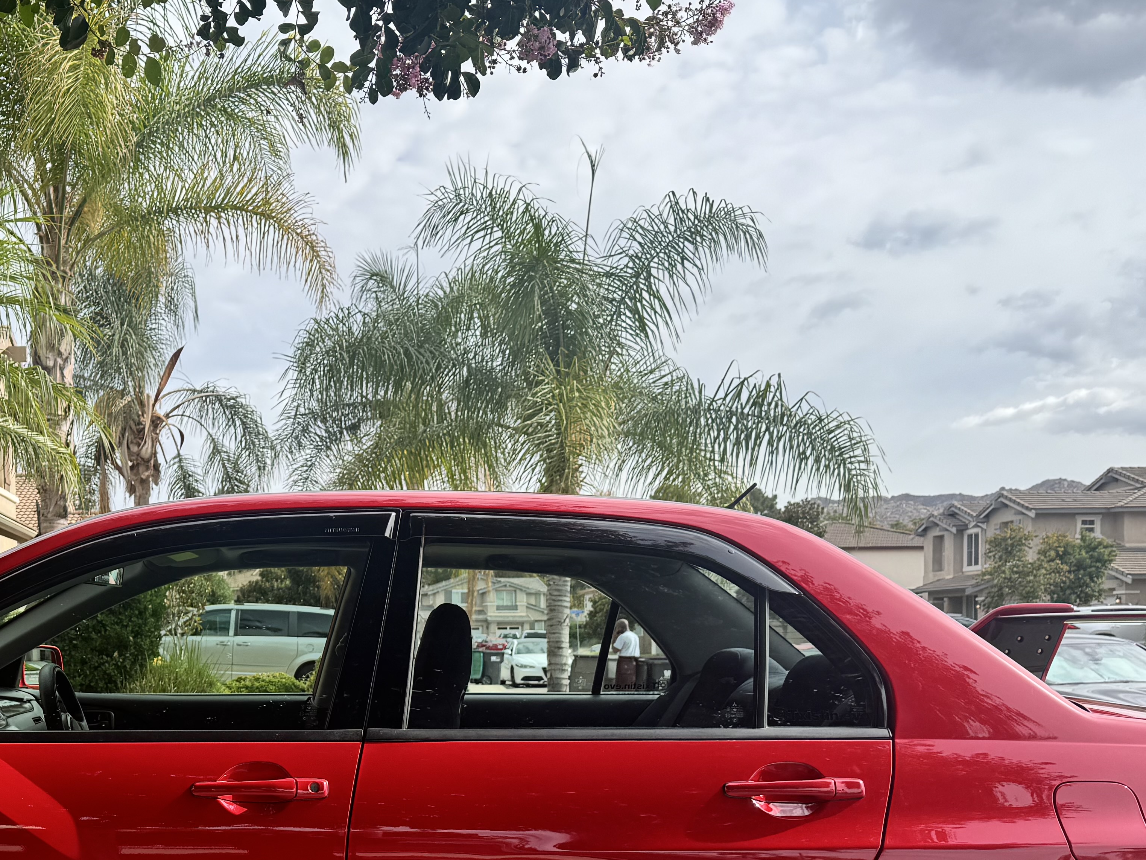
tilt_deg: -1.2
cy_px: 677
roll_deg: +0.3
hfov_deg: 40.8
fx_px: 1490
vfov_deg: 31.4
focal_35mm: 45
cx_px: 283
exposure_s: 1/2833
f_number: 1.78
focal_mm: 6.76
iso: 80
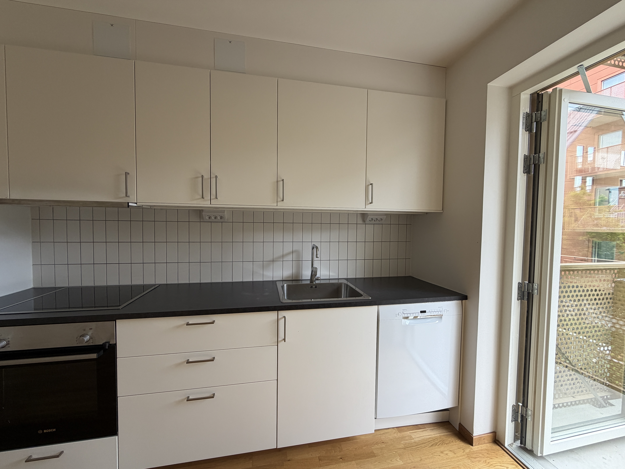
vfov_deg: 85.7
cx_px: 312
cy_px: 234
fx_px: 253
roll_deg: -0.5
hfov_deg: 102.1
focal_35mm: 14
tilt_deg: -2.5
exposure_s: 1/121
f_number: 2.2
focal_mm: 2.22
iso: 100
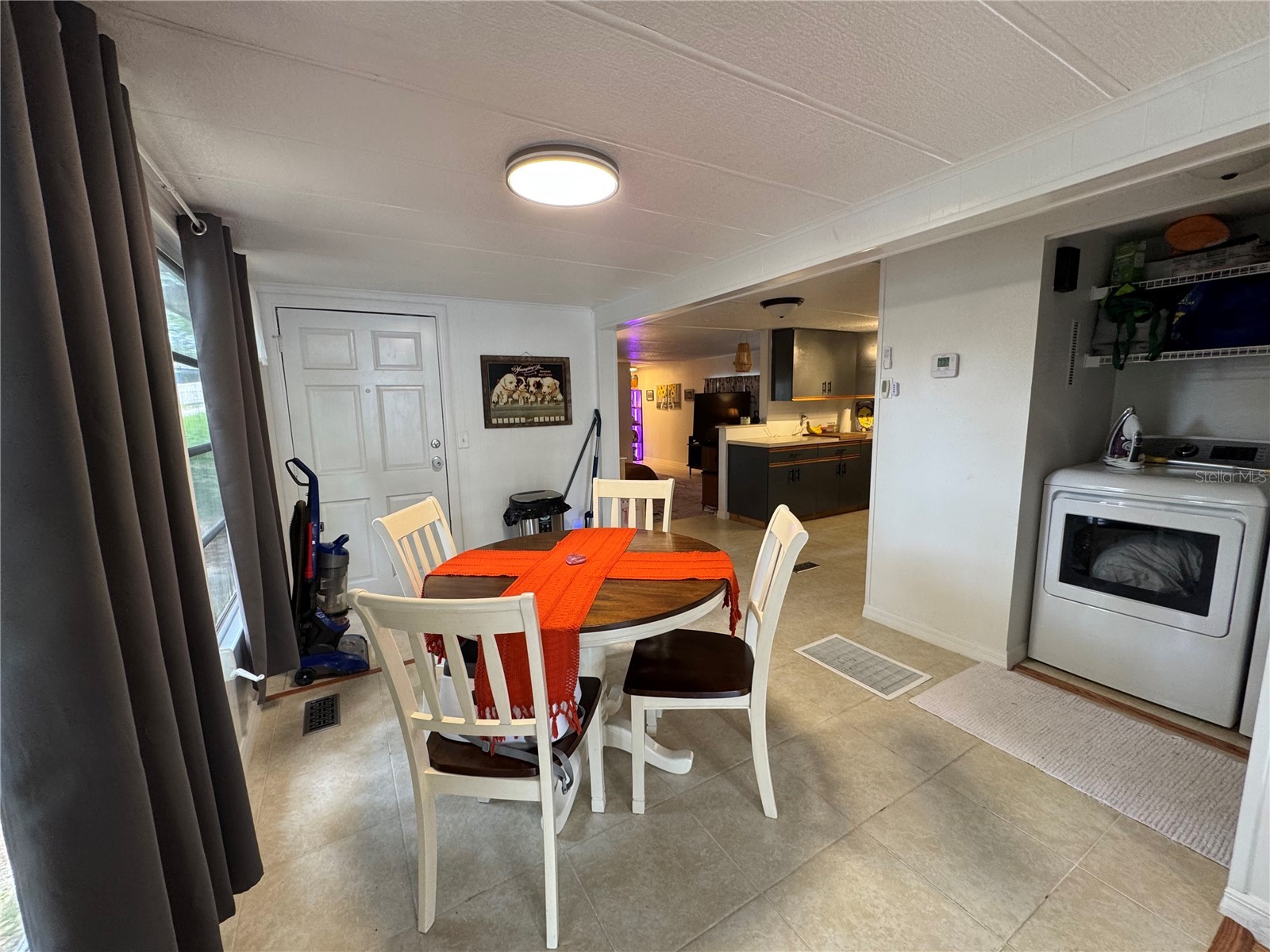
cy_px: 476
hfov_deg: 102.1
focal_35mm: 14
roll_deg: +0.7
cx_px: 635
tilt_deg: -7.9
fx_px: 514
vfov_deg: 85.7
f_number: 2.2
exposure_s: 1/60
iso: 200
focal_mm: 2.22
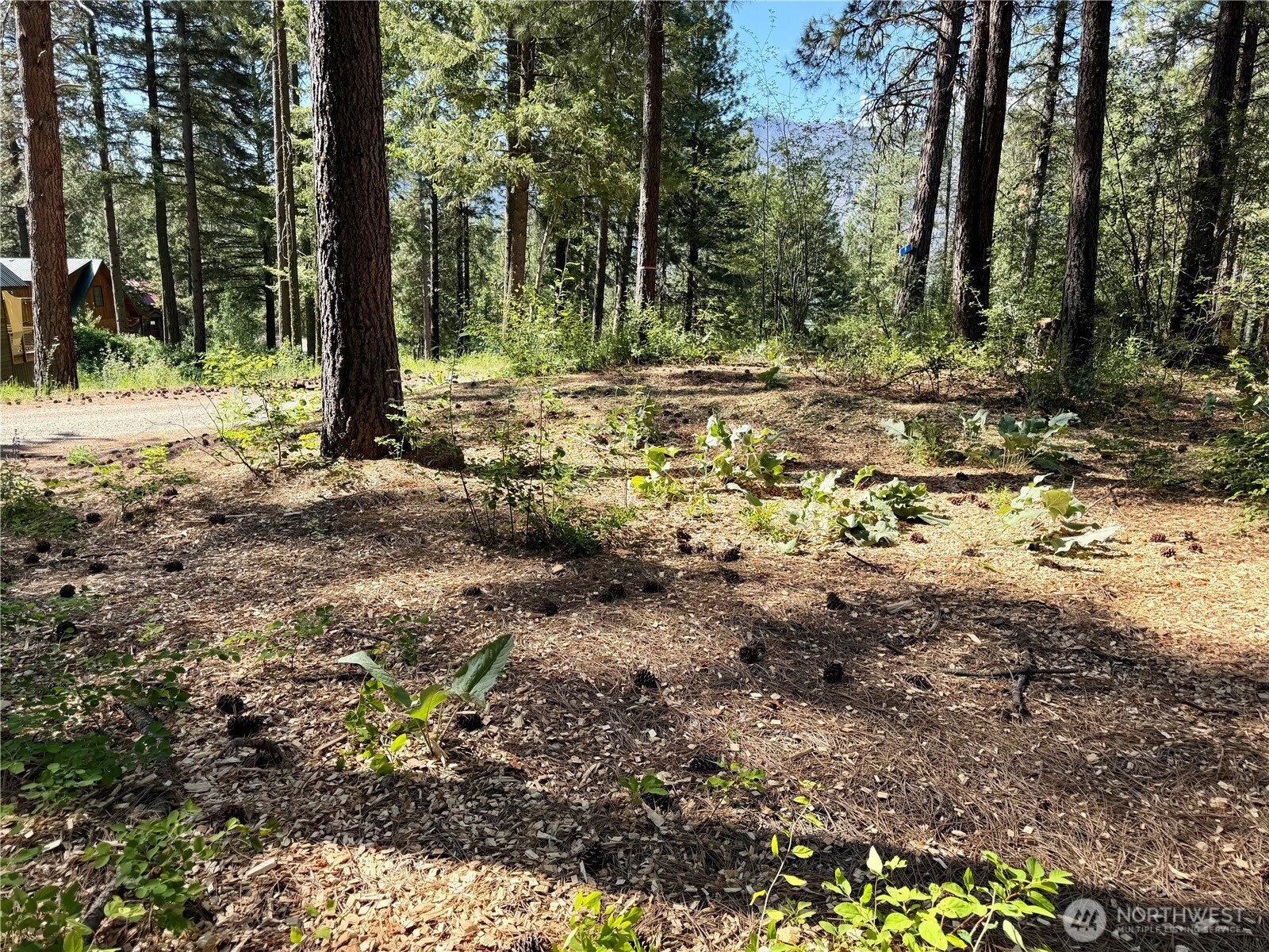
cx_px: 634
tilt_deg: -13.0
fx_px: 880
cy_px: 476
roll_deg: +0.1
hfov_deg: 71.6
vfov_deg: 56.8
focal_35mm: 24
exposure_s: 1/1314
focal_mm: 6.76
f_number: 1.78
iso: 80
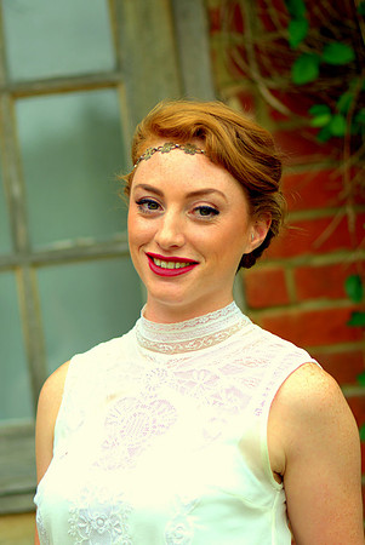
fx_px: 2276
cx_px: 182
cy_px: 272
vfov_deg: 13.7
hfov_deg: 9.2
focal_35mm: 150
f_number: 2.8
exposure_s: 1/100
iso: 100
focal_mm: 100
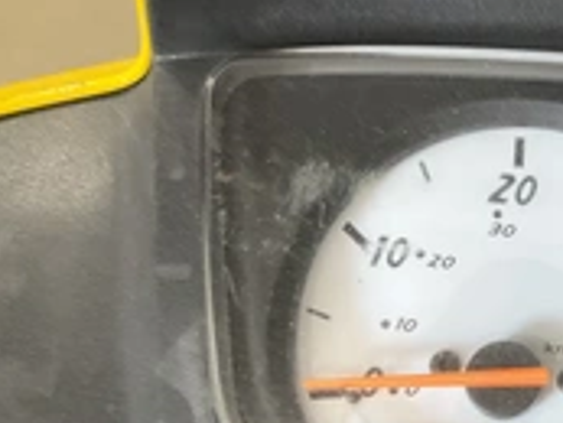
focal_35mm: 67
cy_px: 381
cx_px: 644
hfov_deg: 26.3
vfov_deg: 21.5
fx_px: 1090
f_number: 1.8
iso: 250
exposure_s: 1/60
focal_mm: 3
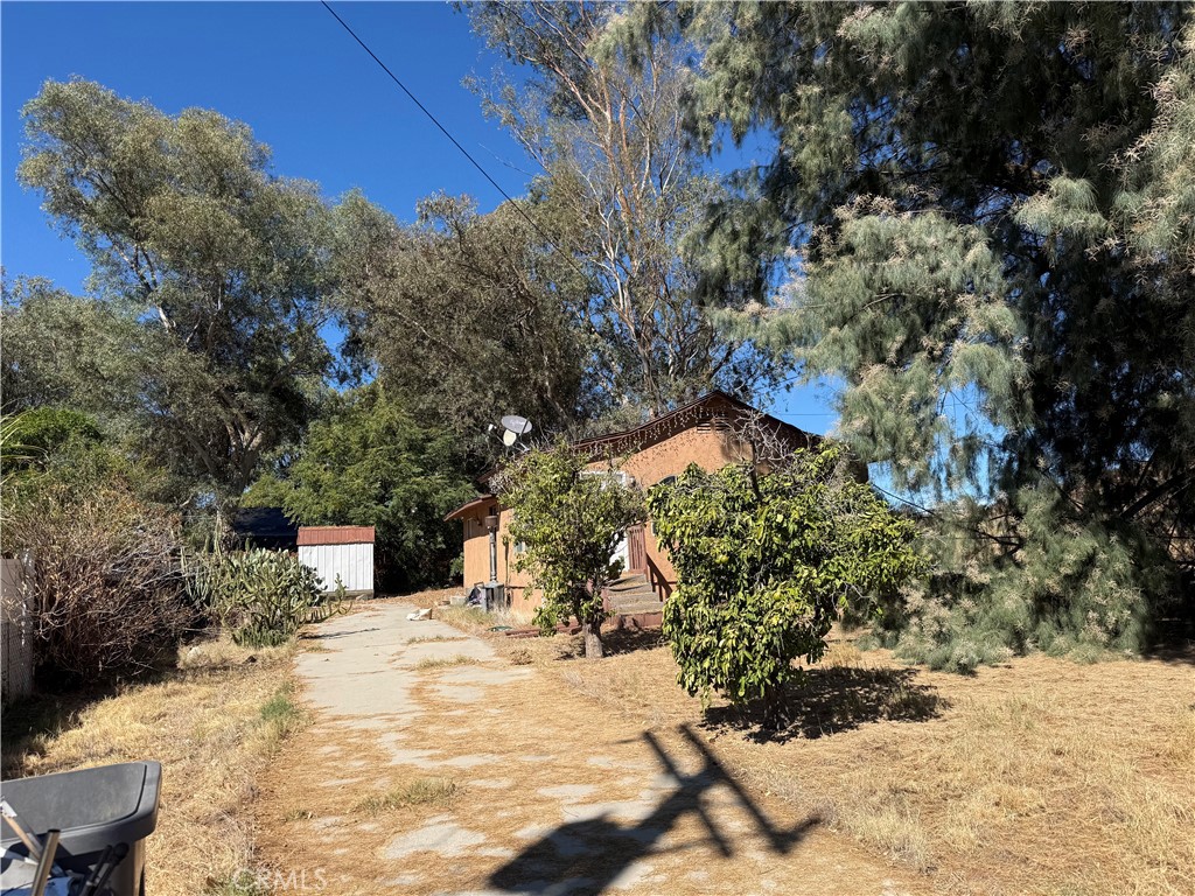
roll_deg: +1.6
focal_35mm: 24
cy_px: 448
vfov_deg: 56.8
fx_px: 829
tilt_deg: +8.8
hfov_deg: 71.6
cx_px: 598
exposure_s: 1/3953
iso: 80
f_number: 1.78
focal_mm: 6.76
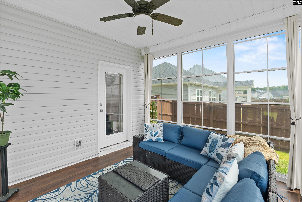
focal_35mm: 16
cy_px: 101
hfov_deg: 95.0
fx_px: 138
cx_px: 151
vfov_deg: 72.1
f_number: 6.3
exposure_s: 1/40
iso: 320
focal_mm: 11
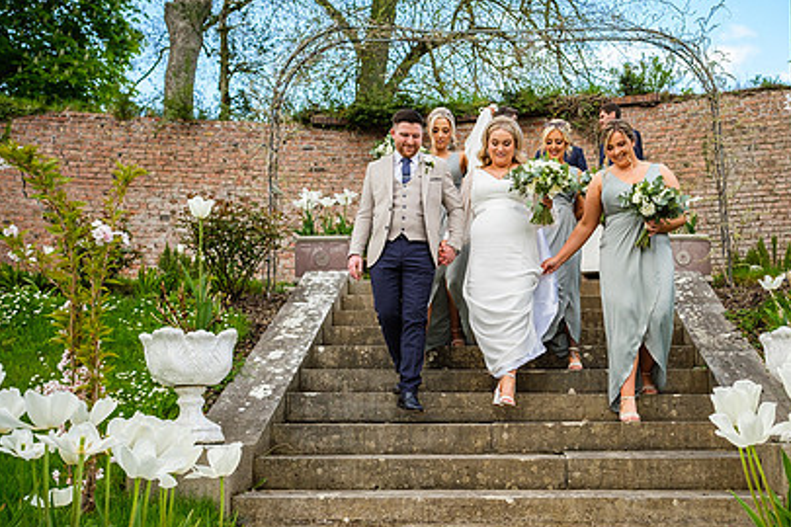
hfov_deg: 48.1
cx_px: 479
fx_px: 879
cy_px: 356
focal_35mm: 40
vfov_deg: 33.1
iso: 250
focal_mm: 16
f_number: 4
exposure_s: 1/200
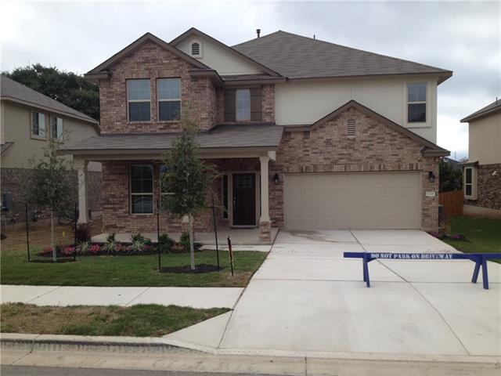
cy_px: 188
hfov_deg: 52.6
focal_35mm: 35
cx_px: 250
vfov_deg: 40.7
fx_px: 507
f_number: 2.4
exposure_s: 1/1126
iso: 50
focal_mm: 4.28
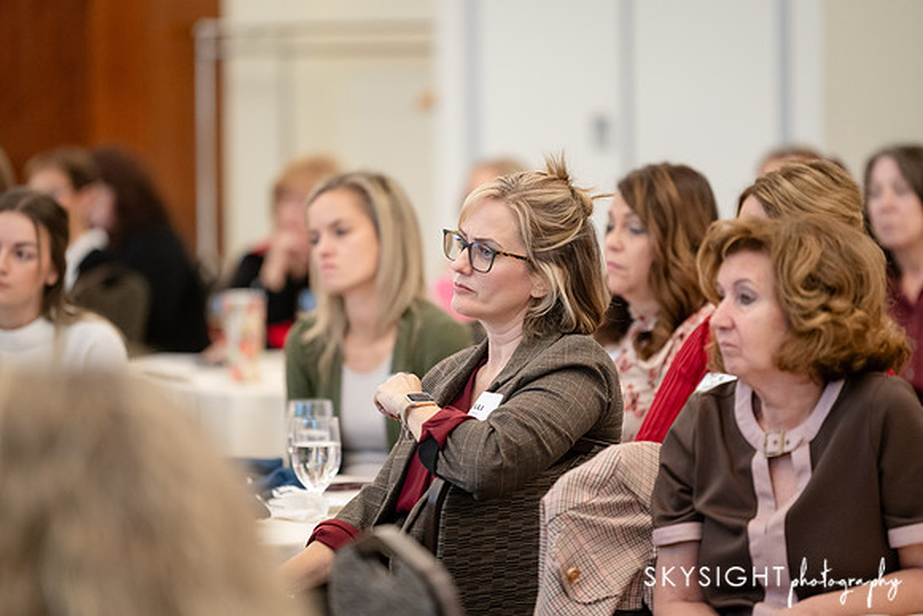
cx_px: 462
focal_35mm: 204
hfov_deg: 10.1
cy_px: 308
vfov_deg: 6.7
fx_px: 5243
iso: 3200
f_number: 2.8
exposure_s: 1/250
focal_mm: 200
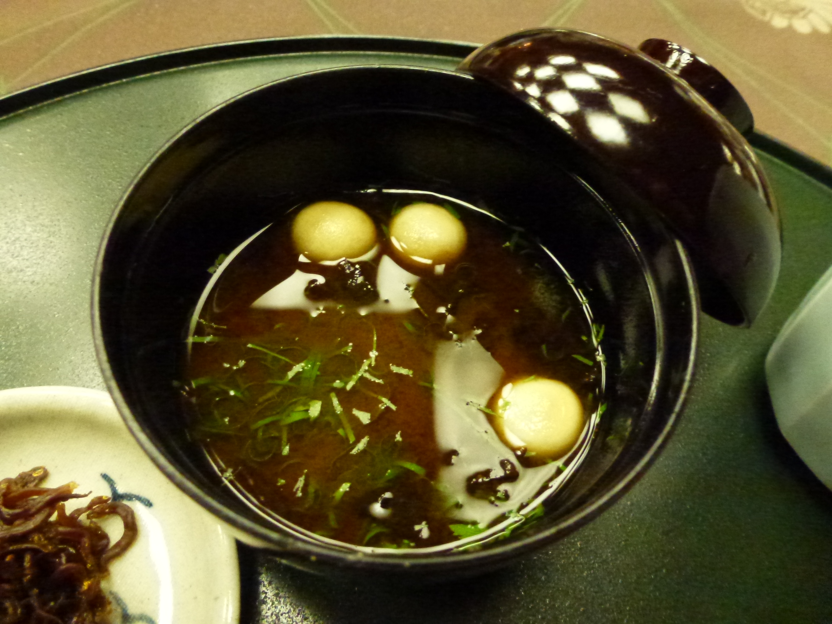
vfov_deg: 56.8
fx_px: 577
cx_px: 416
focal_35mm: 24
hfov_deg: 71.6
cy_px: 312
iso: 1600
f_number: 3.3
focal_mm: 4.3
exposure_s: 1/40
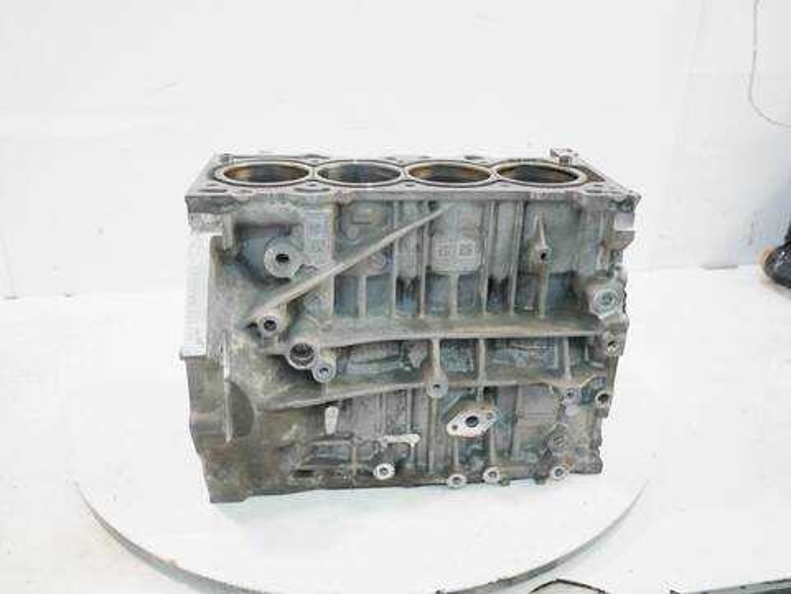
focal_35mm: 30
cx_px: 396
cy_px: 297
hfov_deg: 60.0
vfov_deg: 46.8
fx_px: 686
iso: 320
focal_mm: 15
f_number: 3.7
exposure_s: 1/60
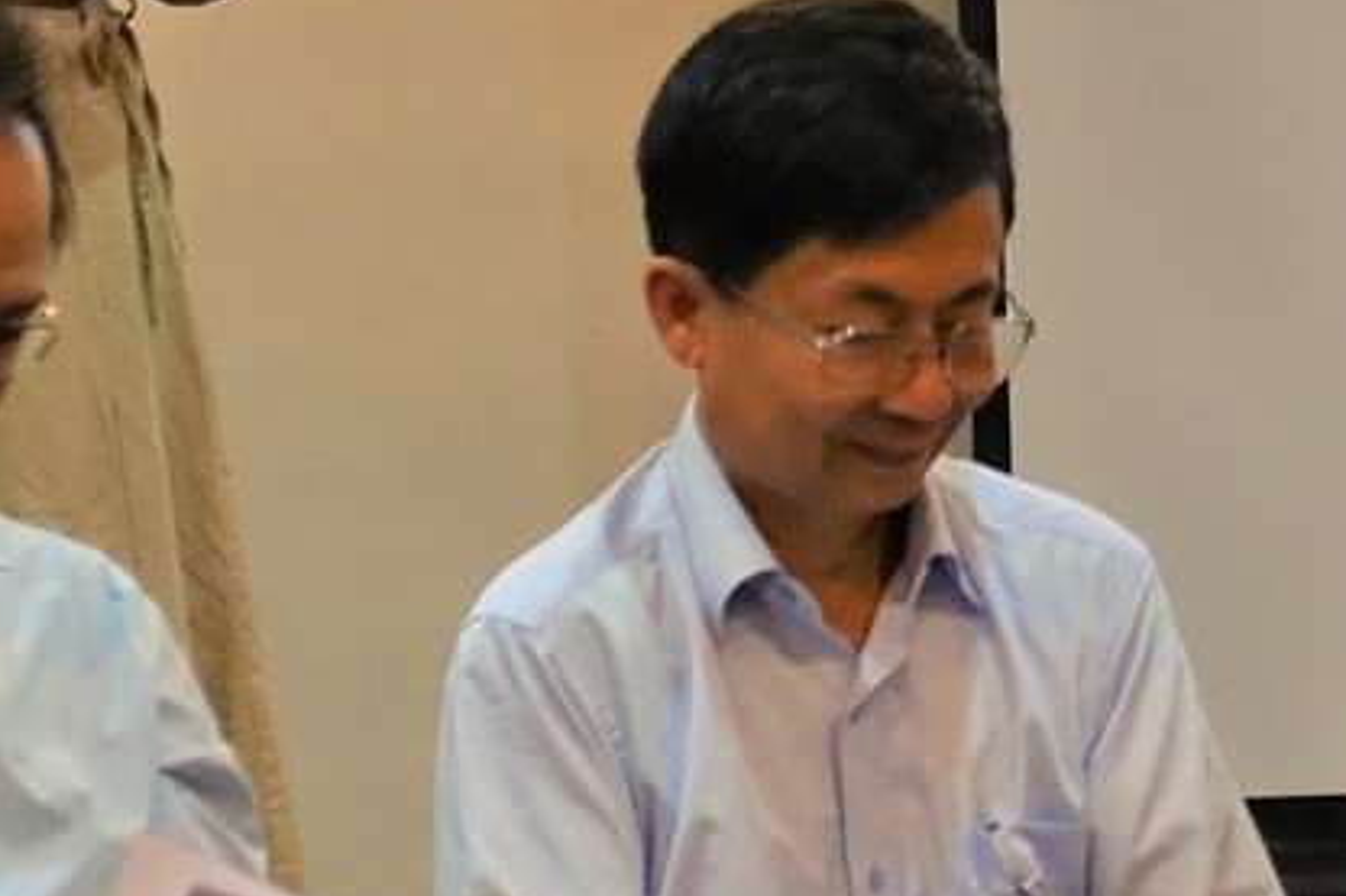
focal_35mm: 202
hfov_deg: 10.1
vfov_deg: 6.8
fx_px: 7549
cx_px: 1262
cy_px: 32
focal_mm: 25.7
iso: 800
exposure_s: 1/80
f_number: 2.8
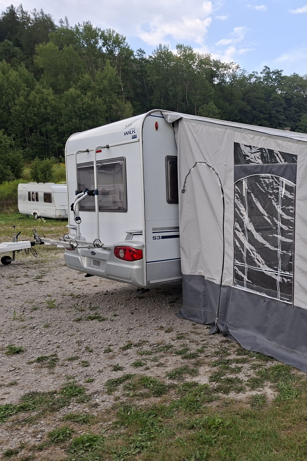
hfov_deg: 39.3
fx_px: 409
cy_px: 231
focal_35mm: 32
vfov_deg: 58.7
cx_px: 250
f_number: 1.8
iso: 40
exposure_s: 1/649
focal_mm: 5.54
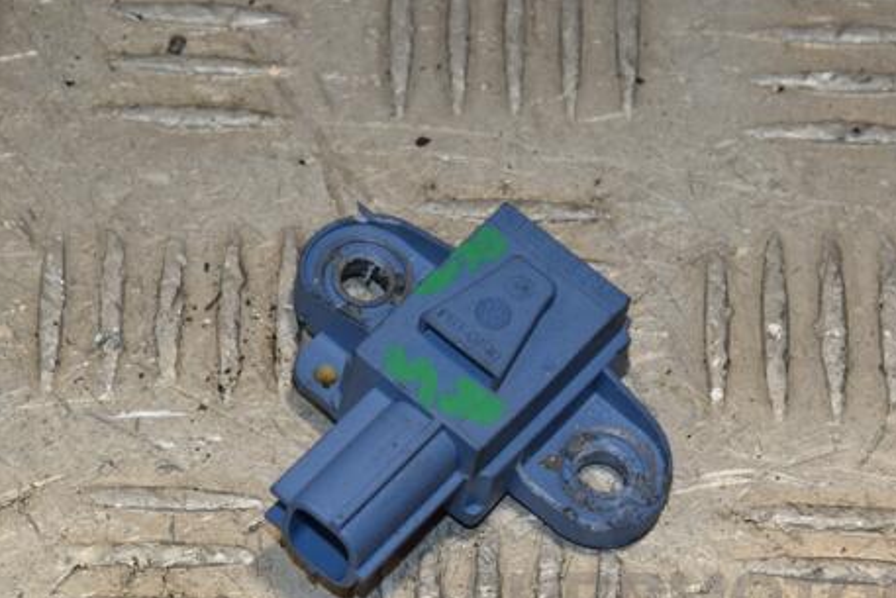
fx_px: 5145
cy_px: 341
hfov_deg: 10.0
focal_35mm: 207
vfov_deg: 6.7
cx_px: 429
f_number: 10
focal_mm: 105
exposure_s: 1/200
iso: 800
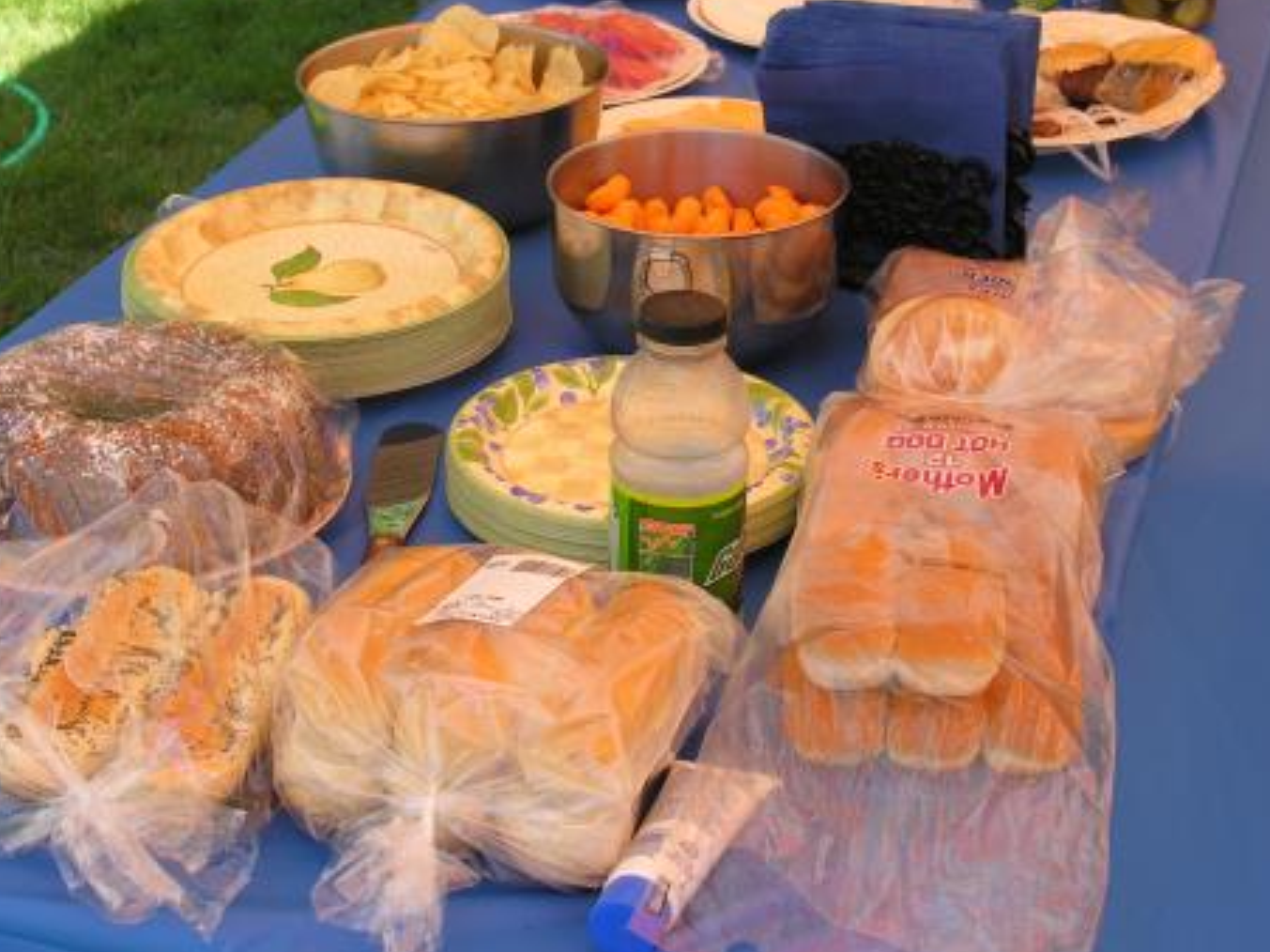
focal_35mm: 71
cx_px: 586
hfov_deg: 27.4
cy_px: 321
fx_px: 2604
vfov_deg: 20.6
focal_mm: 12.7
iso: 50
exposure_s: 1/107
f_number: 4.9
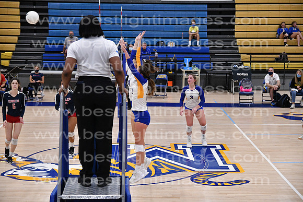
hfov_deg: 27.0
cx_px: 152
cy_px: 101
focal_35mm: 75
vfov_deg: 18.2
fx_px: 631
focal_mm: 50
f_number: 3.2
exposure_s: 1/1000
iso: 5000
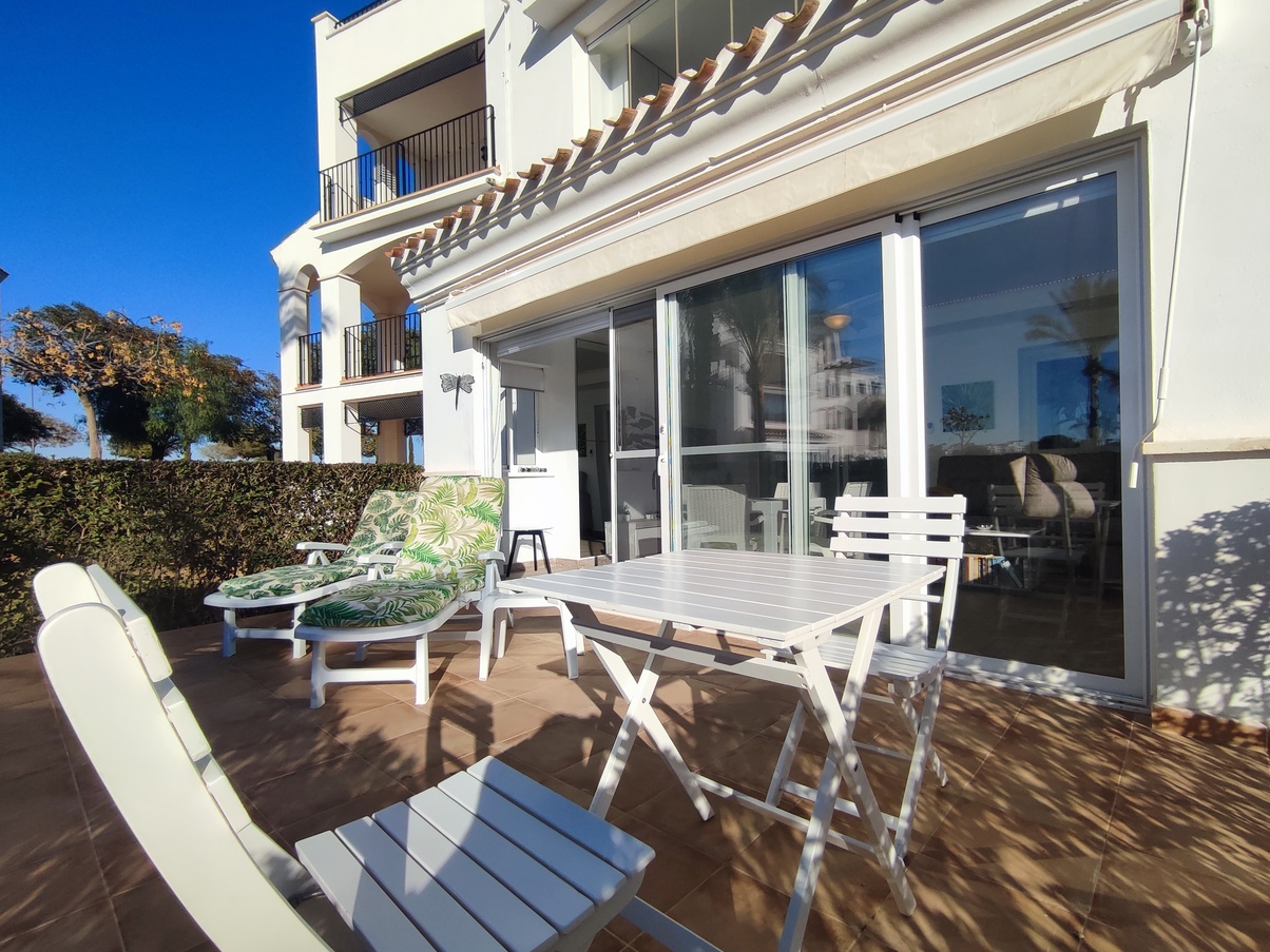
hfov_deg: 91.0
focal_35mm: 17
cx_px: 656
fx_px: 624
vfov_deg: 74.7
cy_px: 481
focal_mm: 1.65
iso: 50
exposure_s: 1/2088
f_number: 2.2
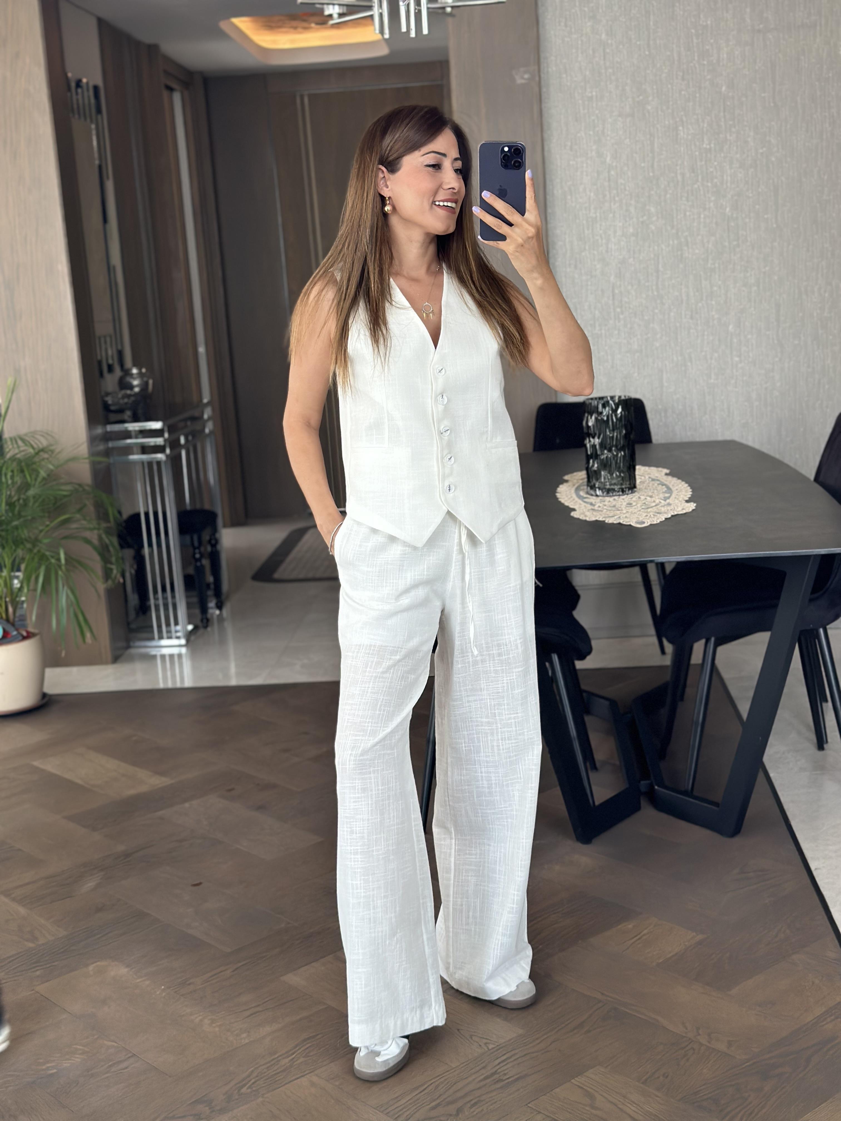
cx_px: 420
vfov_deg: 39.7
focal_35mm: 48
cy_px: 560
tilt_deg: -17.3
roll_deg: +4.9
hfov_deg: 30.3
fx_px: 1555
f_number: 1.78
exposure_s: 1/130
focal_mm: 6.86
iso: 125
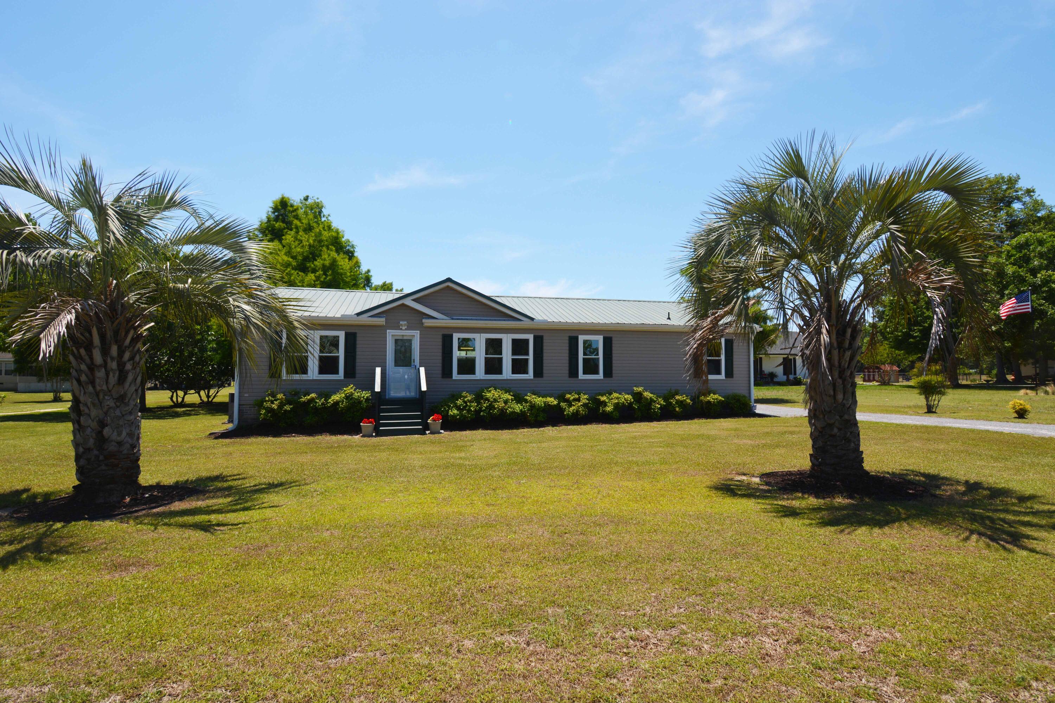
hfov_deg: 90.0
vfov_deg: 67.4
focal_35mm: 18
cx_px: 528
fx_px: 527
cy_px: 352
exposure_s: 1/250
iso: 100
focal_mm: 12
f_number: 8
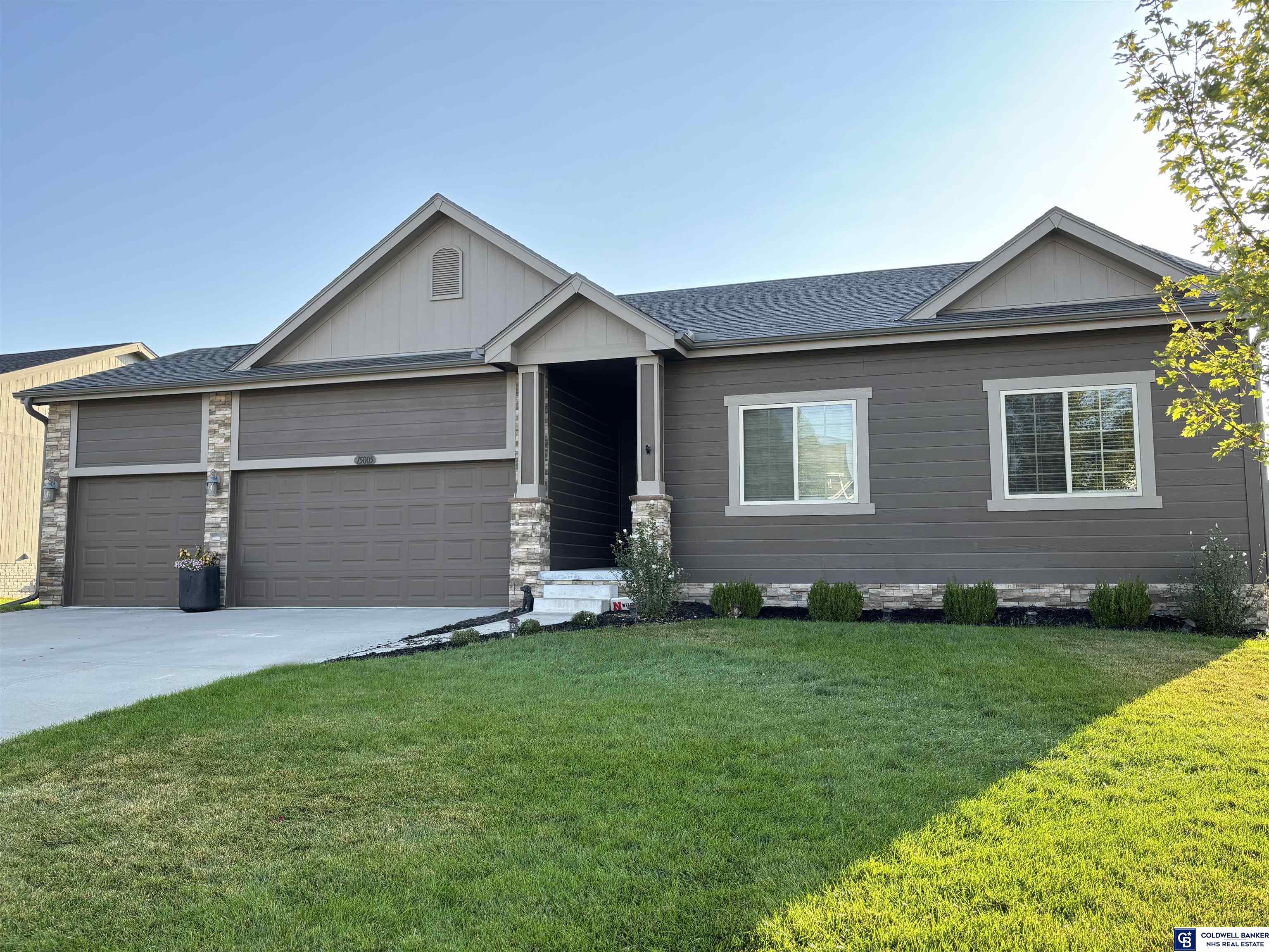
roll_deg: +0.3
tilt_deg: +7.2
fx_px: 953
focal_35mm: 26
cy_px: 476
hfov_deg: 67.3
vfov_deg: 53.1
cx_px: 634
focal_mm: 5.96
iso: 50
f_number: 1.6
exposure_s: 1/351
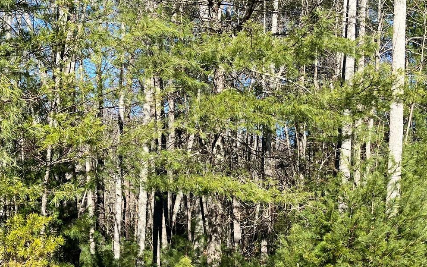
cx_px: 266
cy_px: 191
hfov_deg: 35.5
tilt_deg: +1.6
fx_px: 663
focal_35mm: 57
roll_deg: -1.4
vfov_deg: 22.6
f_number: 1.6
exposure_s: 1/1600
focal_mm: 5.1
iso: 50
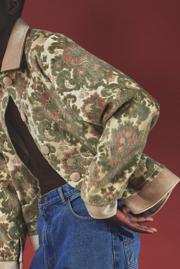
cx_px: 69
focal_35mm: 94
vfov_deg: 21.7
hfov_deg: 14.5
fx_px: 705
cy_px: 146
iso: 250
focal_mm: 62
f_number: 13
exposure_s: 1/160
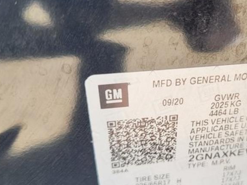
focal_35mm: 46
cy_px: 98
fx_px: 328
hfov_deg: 40.1
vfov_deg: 31.5
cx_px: 186
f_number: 1.8
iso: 40
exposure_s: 1/229
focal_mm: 5.4
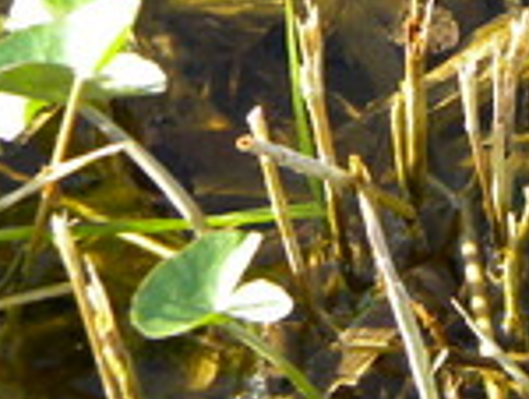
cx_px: 822
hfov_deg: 8.5
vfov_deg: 6.5
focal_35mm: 228
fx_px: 3490
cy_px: -71
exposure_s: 1/117
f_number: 4.3
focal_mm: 12.2
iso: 80
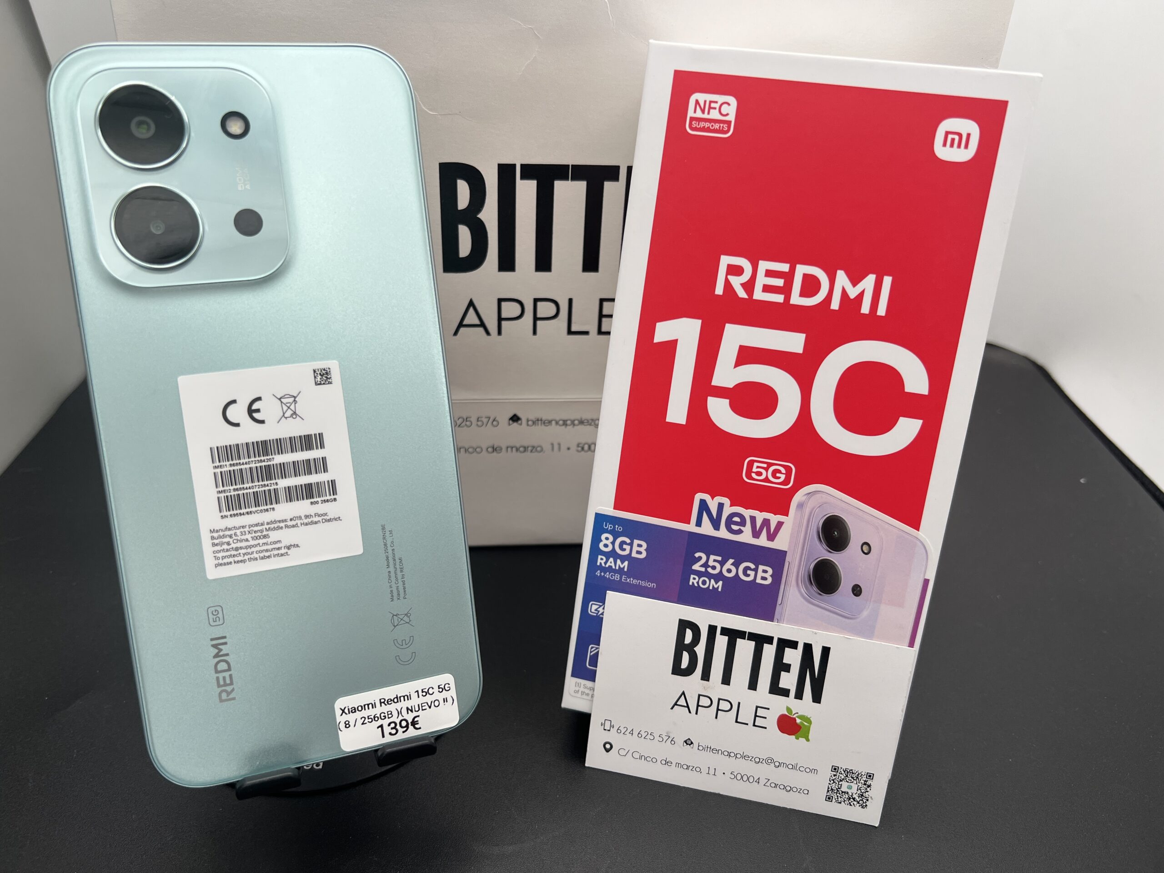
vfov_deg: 53.1
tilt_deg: -35.9
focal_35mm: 26
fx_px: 874
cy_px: 436
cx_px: 582
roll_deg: -2.9
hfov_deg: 67.3
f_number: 1.5
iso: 50
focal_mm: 5.7
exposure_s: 1/581
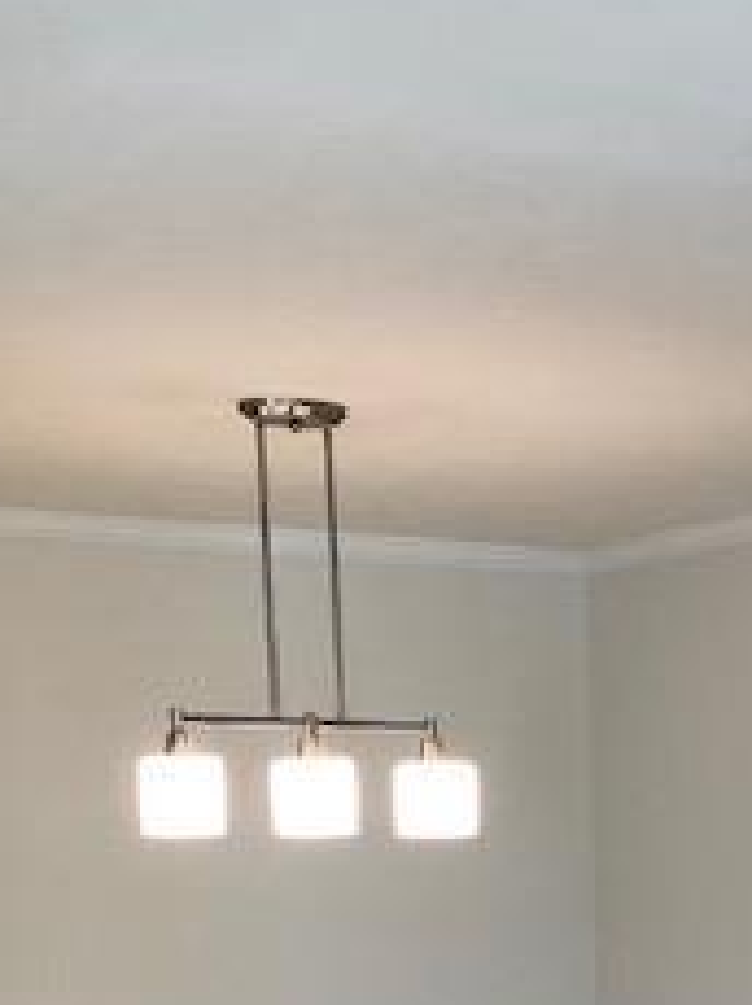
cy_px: 1132
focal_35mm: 78
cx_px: 630
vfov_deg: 23.4
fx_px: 2264
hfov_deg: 18.6
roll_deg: +1.0
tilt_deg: -7.1
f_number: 1.8
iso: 25
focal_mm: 3.99
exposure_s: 1/30
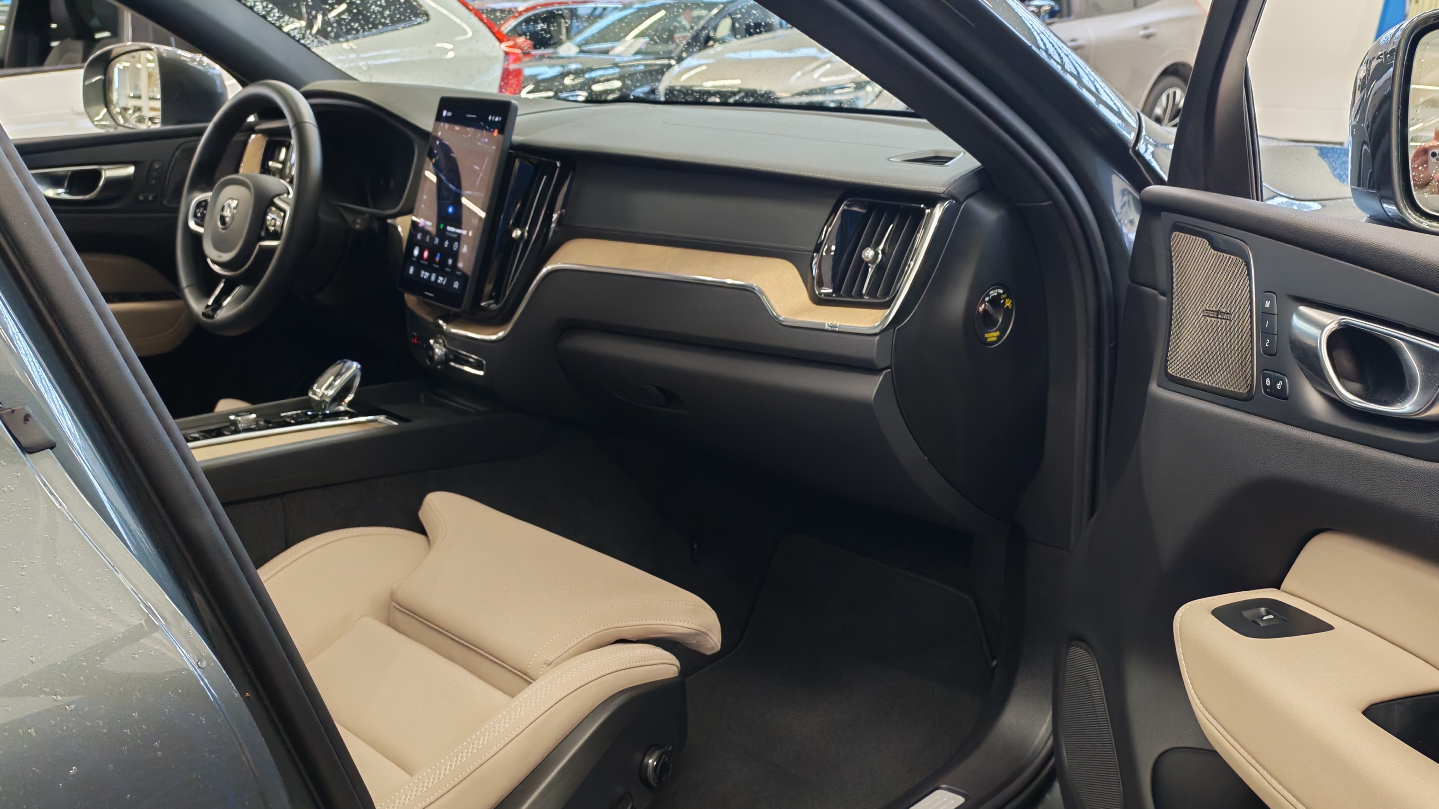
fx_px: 1297
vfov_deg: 34.5
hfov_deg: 58.0
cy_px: 512
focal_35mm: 34
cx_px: 715
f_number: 1.9
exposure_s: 1/100
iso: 856
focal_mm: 6.12
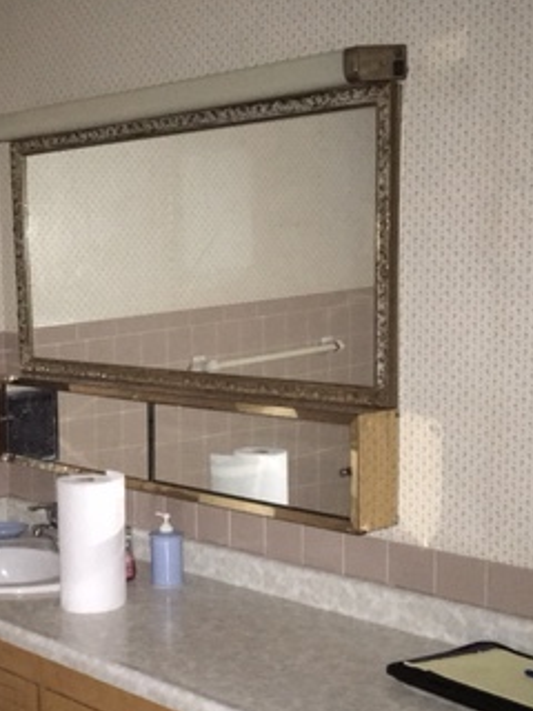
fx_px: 1191
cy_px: 442
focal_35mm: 58
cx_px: 18
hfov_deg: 24.3
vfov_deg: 33.1
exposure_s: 1/16
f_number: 2.2
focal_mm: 4.15
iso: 320
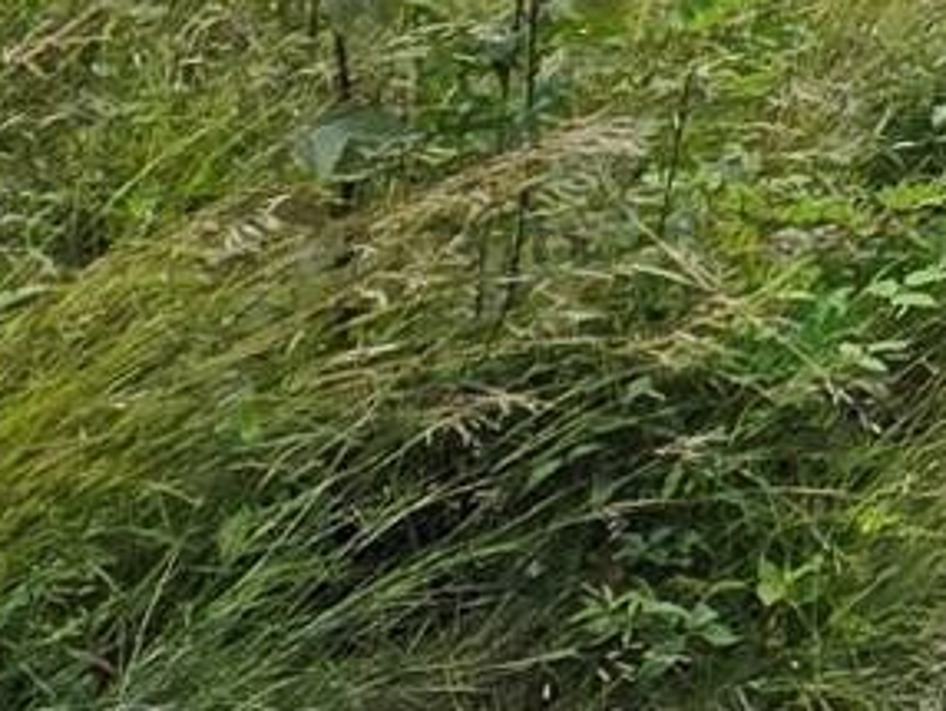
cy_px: -823
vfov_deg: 13.2
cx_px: 2226
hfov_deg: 14.5
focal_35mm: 93
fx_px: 2544
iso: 50
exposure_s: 1/1554
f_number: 2.2
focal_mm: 2.2
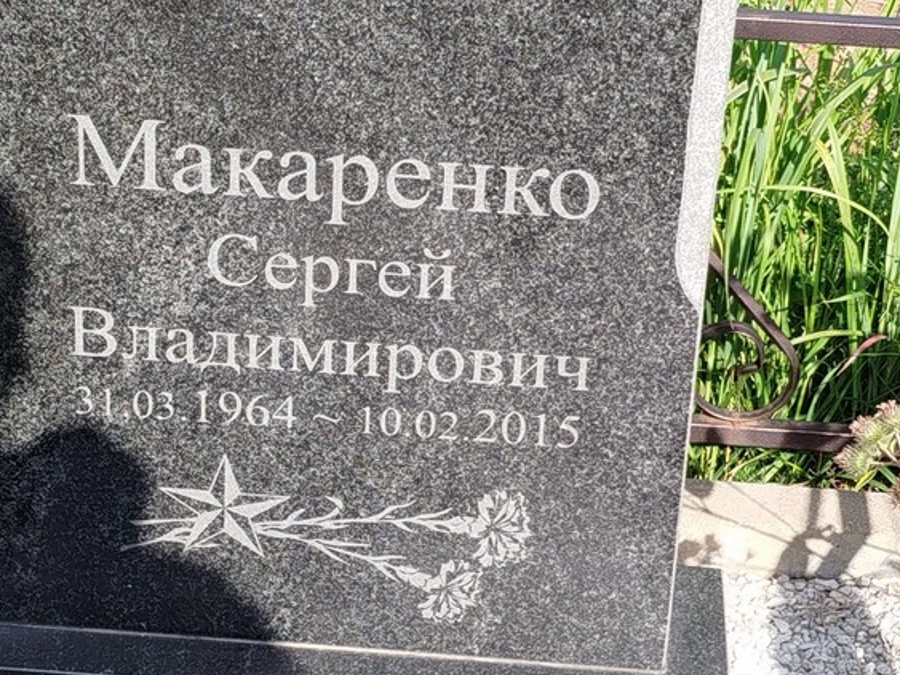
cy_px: 331
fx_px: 2547
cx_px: 379
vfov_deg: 15.1
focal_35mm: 98
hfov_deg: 20.0
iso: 50
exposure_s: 1/445
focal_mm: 5.31
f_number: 1.7
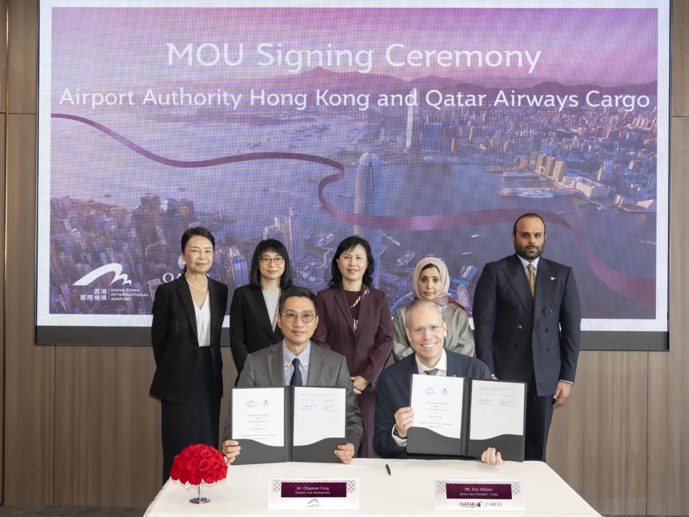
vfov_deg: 36.0
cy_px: 262
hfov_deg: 46.8
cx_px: 330
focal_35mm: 40
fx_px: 796
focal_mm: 36
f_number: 5.6
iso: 1600
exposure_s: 1/160
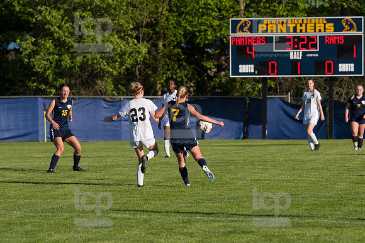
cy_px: 122
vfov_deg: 4.6
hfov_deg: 6.9
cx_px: 182
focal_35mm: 300
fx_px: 3040
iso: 250
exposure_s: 1/1600
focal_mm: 200
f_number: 5.6
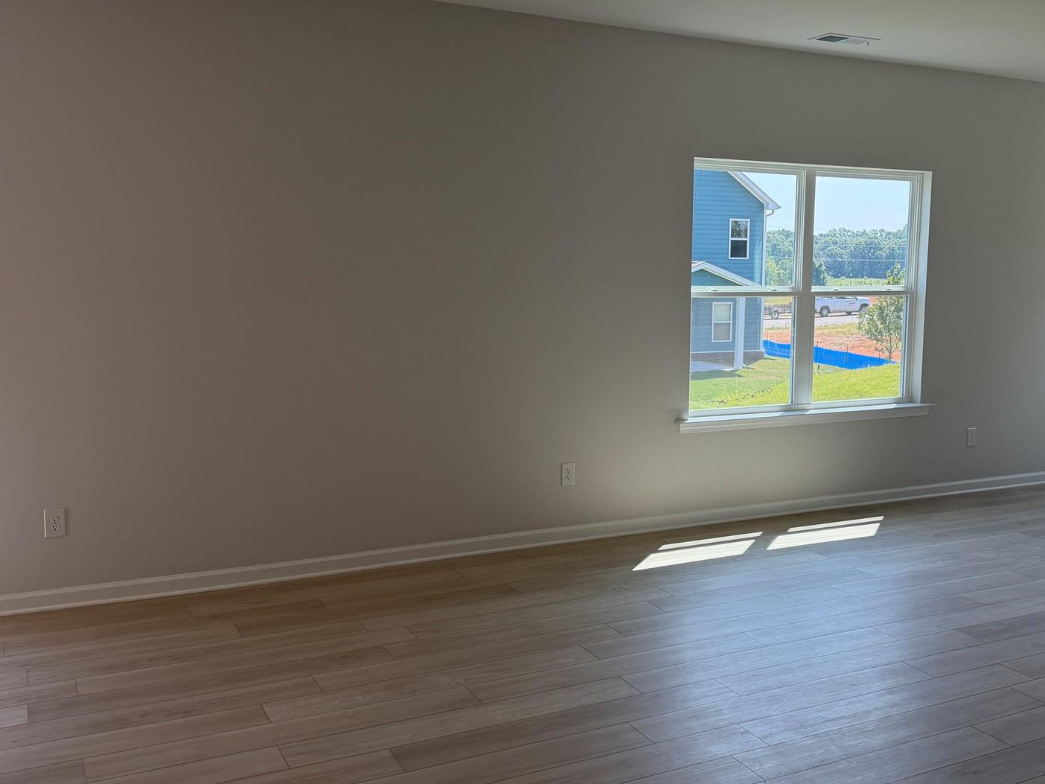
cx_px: 621
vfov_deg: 40.7
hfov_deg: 52.3
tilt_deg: -7.8
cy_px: 393
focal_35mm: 35
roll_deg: -1.1
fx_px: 1057
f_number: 1.78
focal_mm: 6.76
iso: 100
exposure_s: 1/813
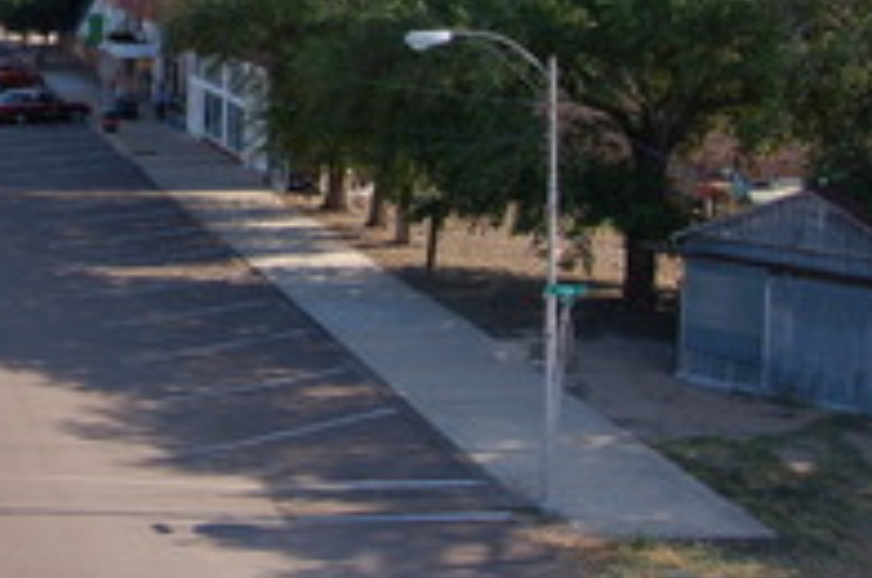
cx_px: -156
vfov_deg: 18.8
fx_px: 1669
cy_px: -87
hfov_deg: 26.3
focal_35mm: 69
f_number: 8
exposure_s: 1/250
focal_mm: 18
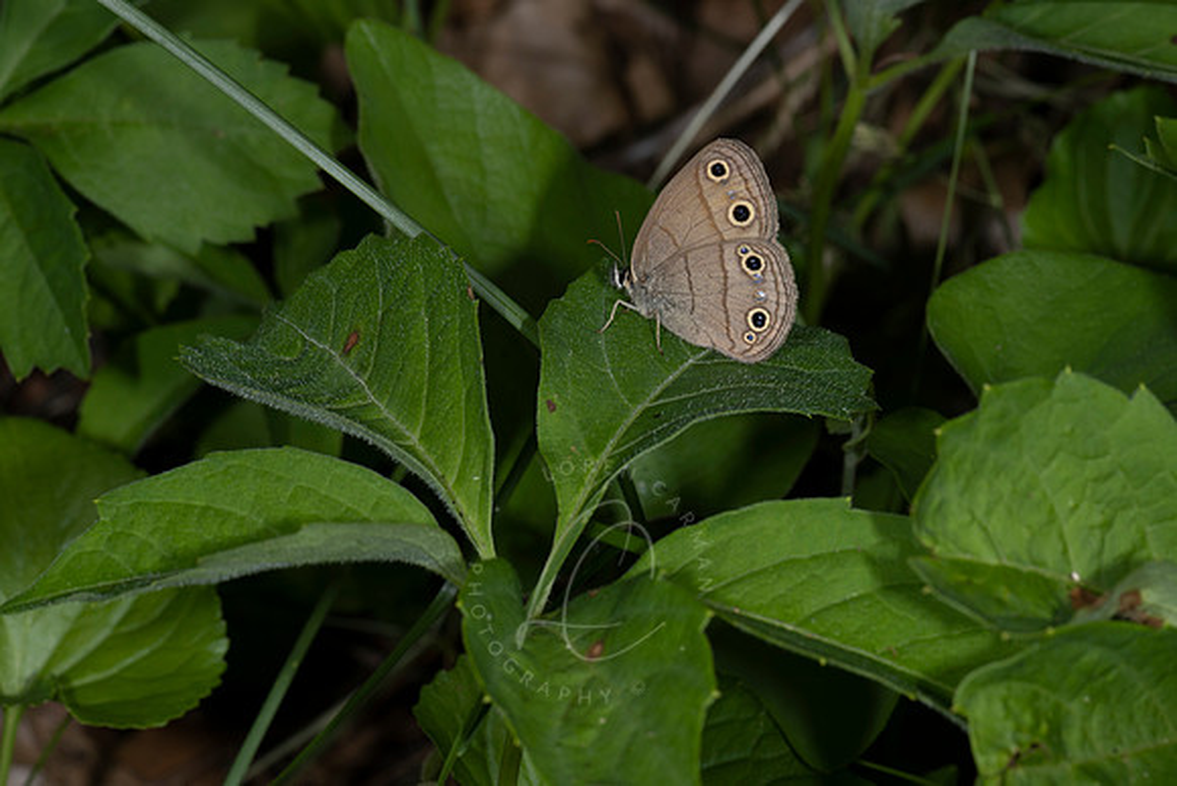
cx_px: 761
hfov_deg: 13.2
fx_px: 5075
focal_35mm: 155
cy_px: 437
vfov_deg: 8.8
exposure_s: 1/200
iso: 64
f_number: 13
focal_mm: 105
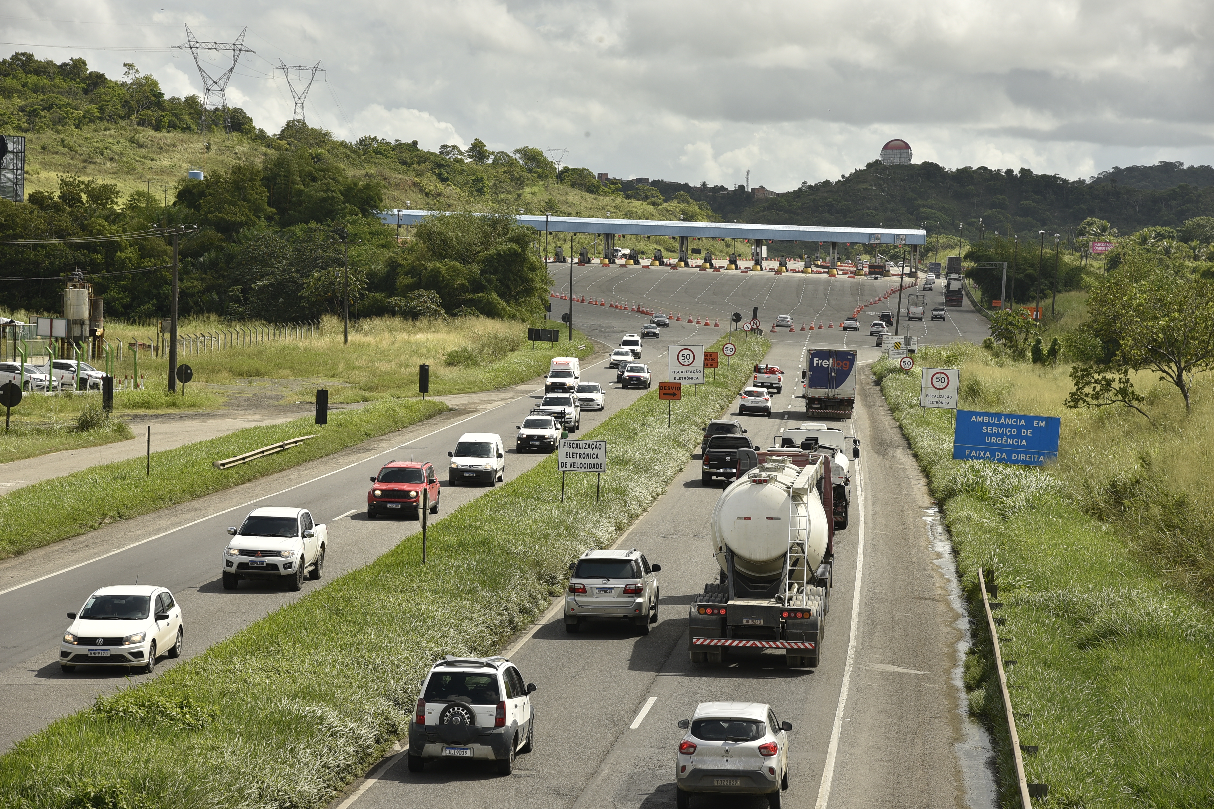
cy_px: 404
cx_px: 607
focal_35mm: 100
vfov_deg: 13.7
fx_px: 3372
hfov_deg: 20.4
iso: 125
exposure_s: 1/500
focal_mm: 100
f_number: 10
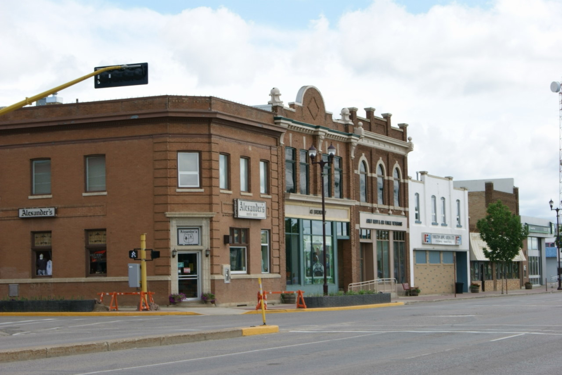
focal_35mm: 82
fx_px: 1289
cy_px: 188
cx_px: 281
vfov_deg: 16.6
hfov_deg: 24.6
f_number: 11
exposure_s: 1/125
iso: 100
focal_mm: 55
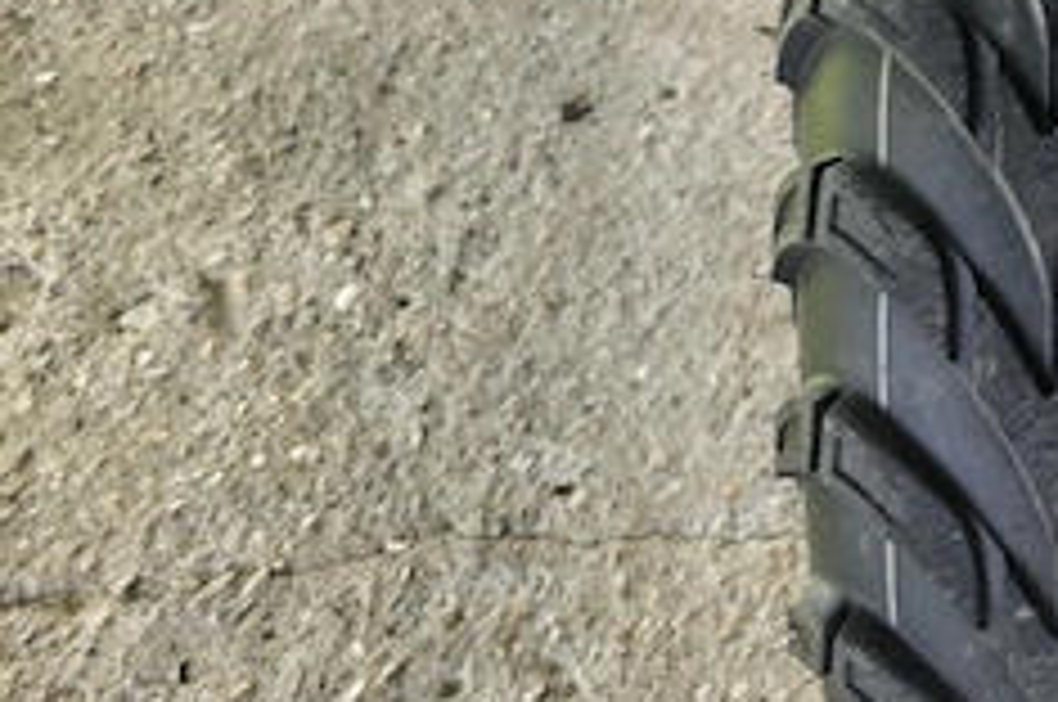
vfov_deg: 12.4
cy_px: -504
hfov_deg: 17.2
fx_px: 2994
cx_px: 1778
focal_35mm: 102
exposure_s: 1/180
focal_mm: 6.3
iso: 80
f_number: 1.7
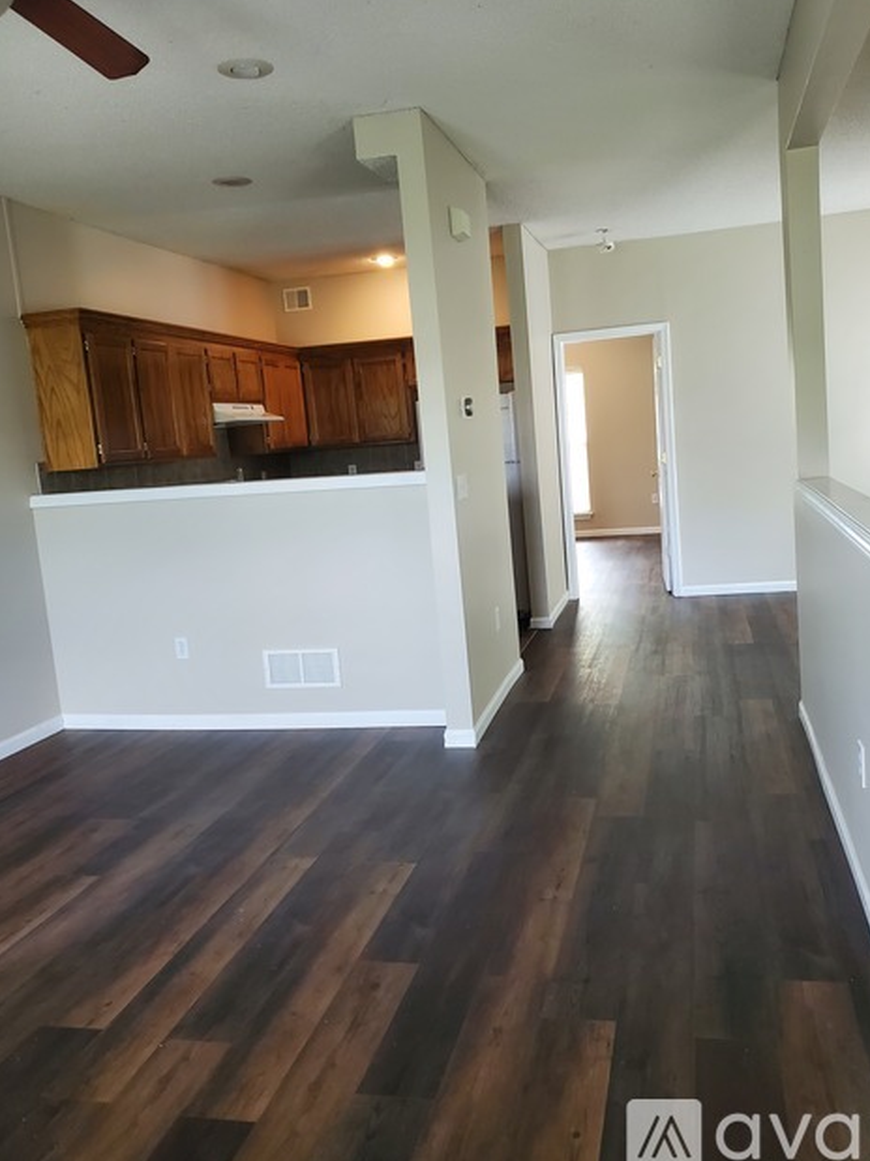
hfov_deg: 49.7
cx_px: 461
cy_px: 549
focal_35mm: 28
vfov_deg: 63.4
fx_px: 939
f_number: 2.4
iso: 200
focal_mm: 4.3
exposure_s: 1/60
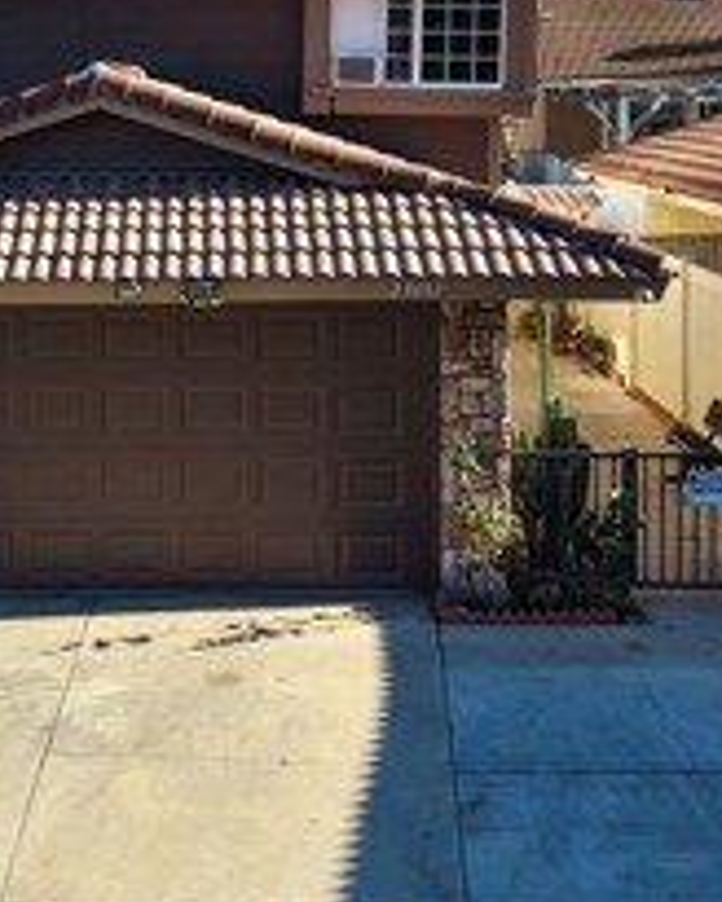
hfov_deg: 20.8
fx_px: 1950
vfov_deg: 25.6
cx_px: 198
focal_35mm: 73
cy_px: 180
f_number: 1.8
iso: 290
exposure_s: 1/5000
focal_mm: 8.67
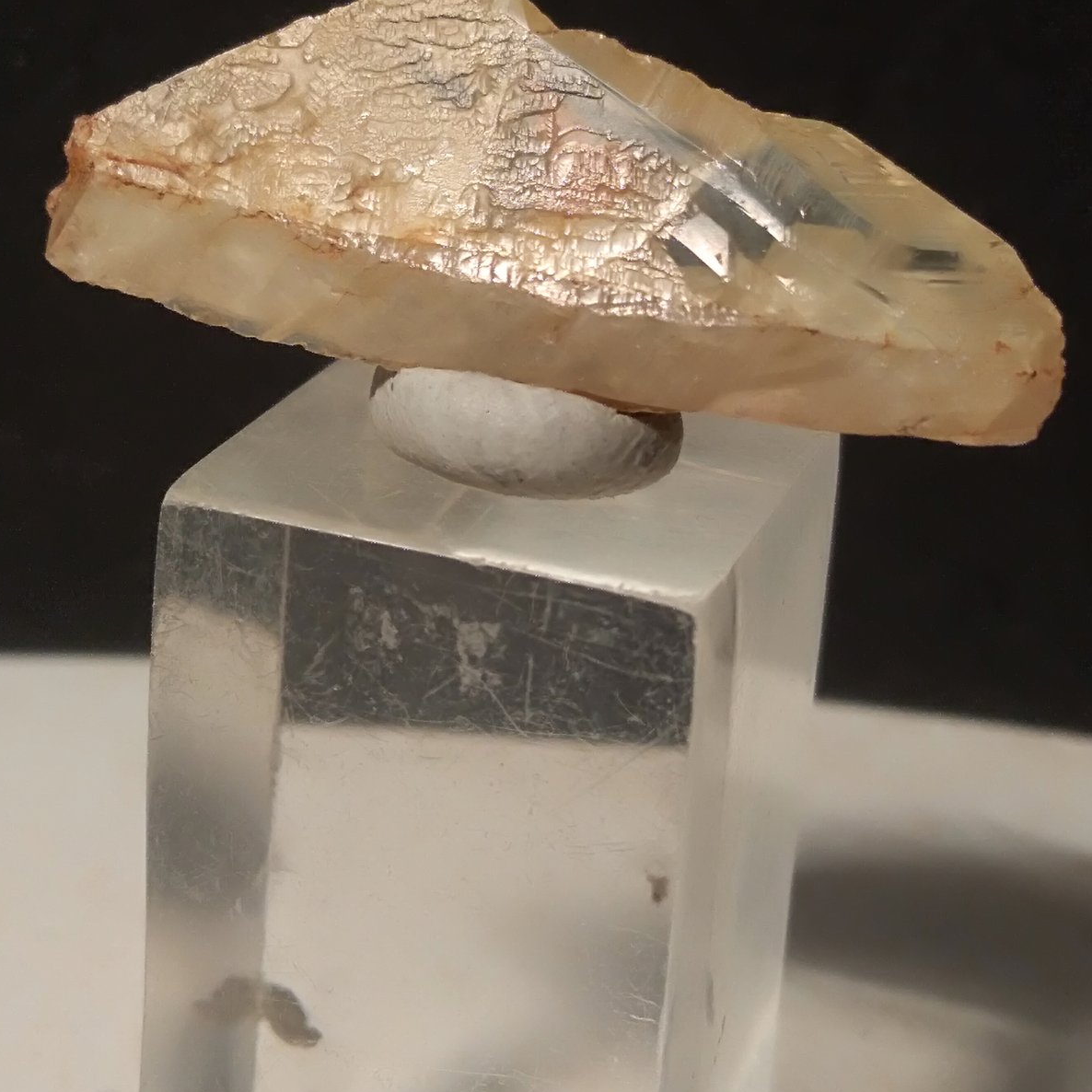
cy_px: 366
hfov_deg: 52.5
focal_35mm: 31
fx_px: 1106
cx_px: 541
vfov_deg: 51.6
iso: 117
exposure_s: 1/50
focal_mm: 3.54
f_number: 2
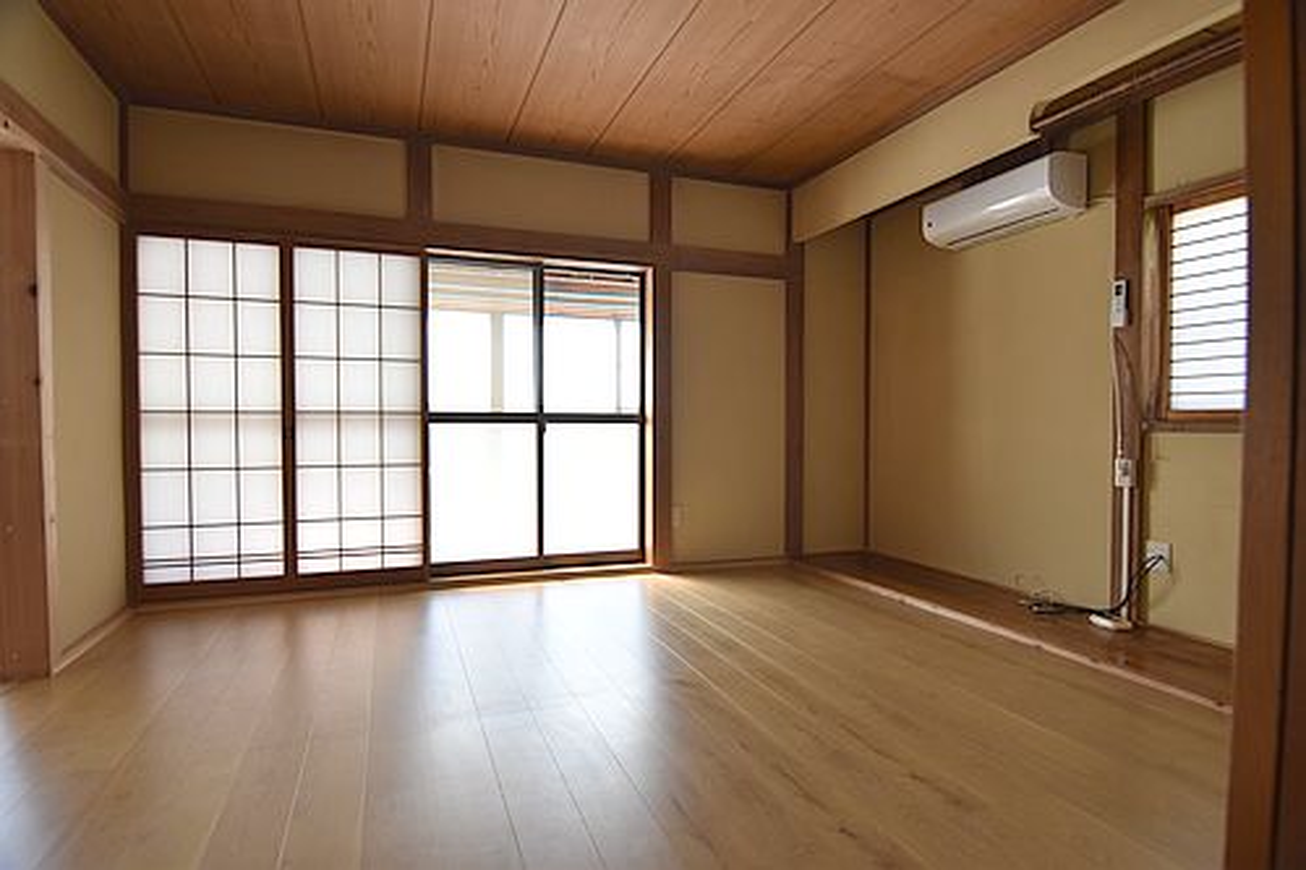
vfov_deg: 67.3
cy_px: 435
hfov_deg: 90.0
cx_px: 653
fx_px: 653
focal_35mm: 18
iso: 400
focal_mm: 12
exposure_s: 1/125
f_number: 5.6
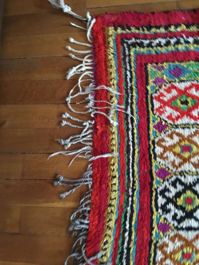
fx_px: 222
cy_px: 132
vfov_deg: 61.7
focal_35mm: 29
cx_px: 100
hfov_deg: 48.2
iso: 500
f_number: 2.2
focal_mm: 4.15
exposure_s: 1/17
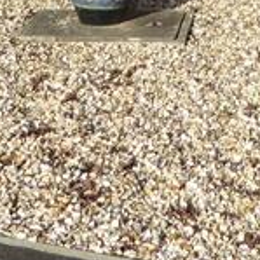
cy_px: -391
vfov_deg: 9.9
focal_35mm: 152
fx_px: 1292
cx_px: 414
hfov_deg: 11.0
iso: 80
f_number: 3.3
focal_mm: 4.3
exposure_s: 1/640
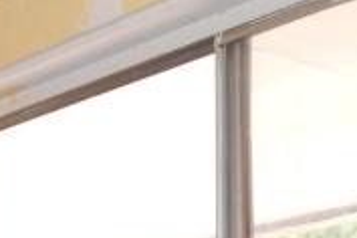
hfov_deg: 10.6
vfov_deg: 7.4
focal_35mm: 176
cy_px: 512
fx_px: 1745
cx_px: -371
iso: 100
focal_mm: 18
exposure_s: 1/160
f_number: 4
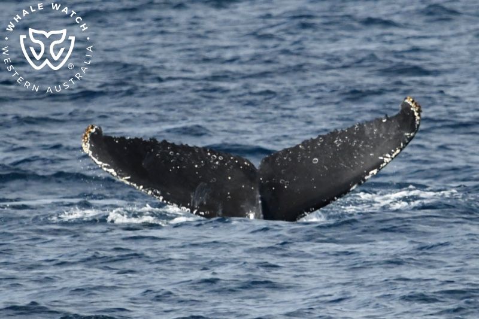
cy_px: 160
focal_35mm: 600
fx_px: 7981
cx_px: 240
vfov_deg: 2.3
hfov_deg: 3.4
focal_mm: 600
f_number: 6.3
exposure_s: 1/8000
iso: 1600
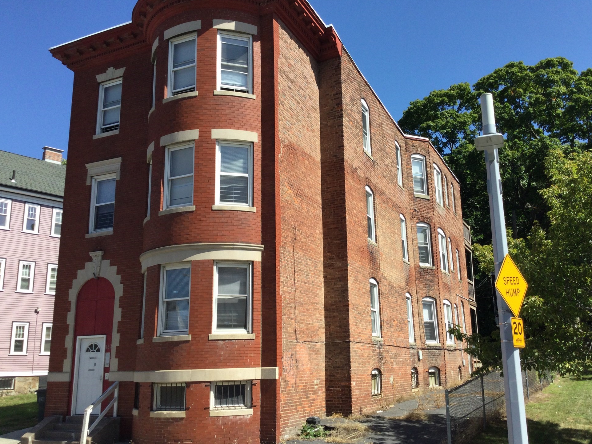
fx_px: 564
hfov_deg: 55.3
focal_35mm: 33
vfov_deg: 42.9
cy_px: 232
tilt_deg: +15.2
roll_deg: +0.2
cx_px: 302
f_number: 2.4
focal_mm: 3.3
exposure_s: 1/905
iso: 25
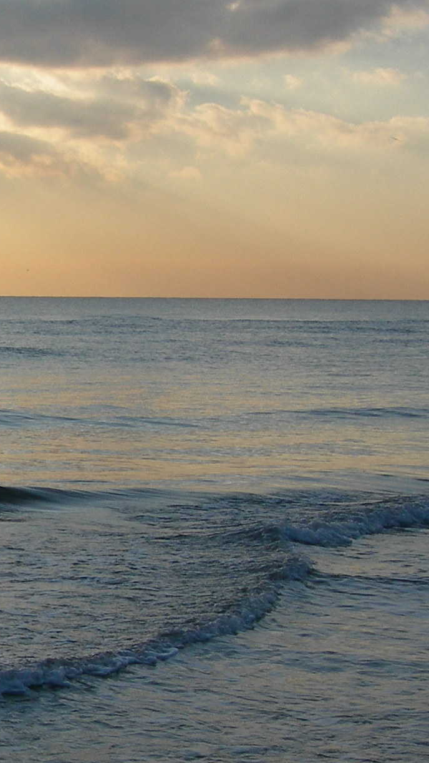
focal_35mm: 104
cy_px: 424
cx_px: -388
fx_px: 2103
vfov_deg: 20.5
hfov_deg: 10.8
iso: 50
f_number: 4.8
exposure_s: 1/755
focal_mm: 7.8
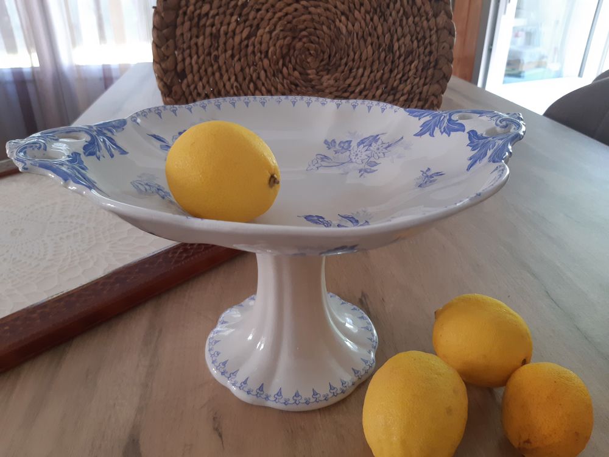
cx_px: 304
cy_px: 228
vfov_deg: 53.1
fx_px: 457
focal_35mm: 26
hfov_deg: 67.3
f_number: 1.7
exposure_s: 1/33
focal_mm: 3.92
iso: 200
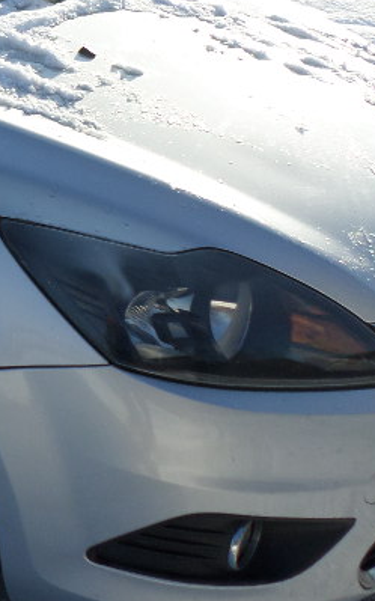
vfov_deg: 29.5
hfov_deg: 16.8
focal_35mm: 68
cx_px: -230
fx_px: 1113
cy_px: 122
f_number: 2.5
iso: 80
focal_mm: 4.5
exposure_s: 1/1000
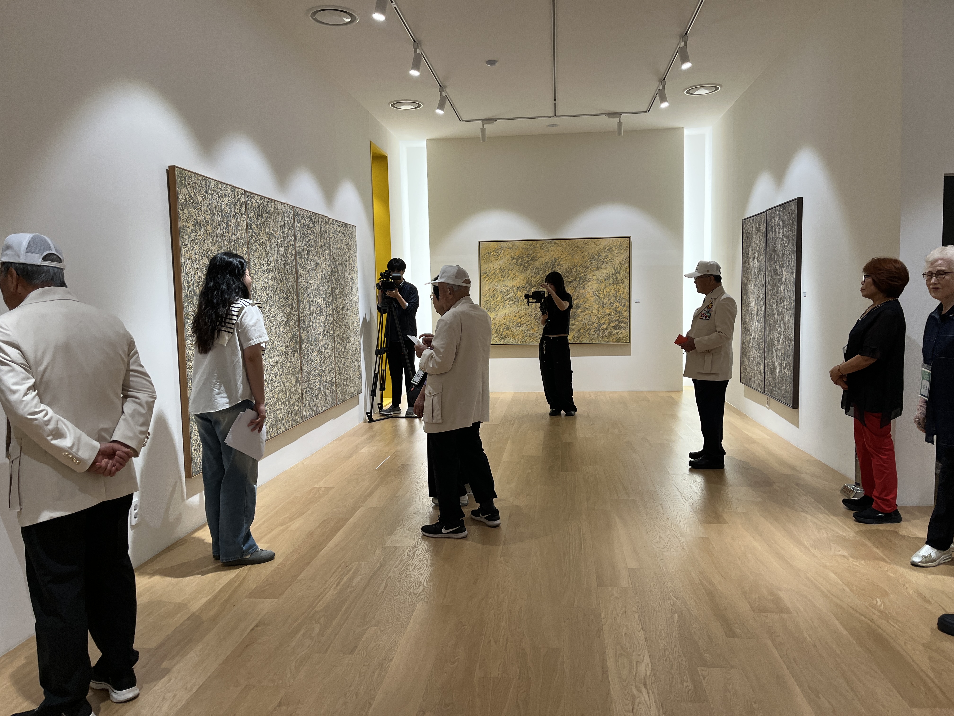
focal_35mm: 26
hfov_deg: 67.3
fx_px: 717
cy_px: 358
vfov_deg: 53.1
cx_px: 477
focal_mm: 5.1
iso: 100
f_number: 1.6
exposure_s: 1/120
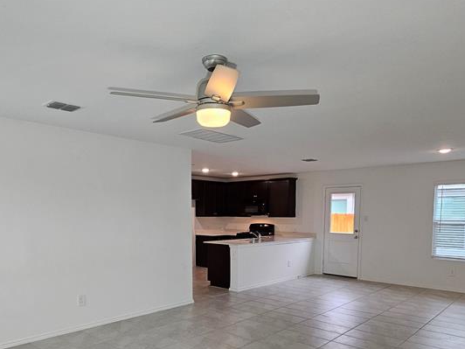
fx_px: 336
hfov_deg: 68.9
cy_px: 246
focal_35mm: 25
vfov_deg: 53.3
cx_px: 195
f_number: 2.2
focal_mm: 2.2
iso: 125
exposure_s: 1/60
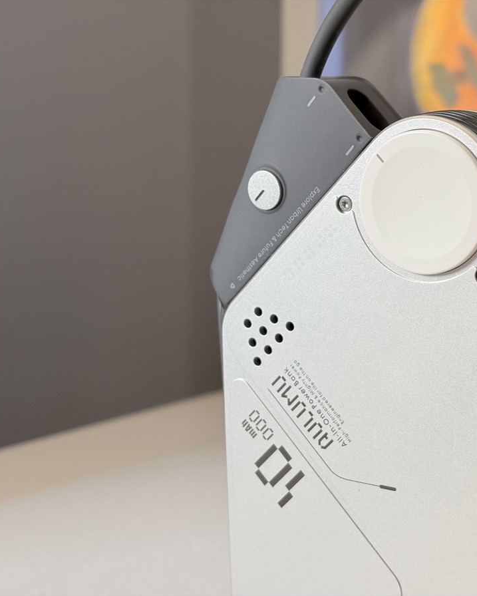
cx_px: 339
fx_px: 1200
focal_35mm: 68
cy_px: 297
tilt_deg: -8.0
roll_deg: -1.4
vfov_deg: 27.9
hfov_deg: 22.3
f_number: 1.6
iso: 100
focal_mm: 5.96
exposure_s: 1/59
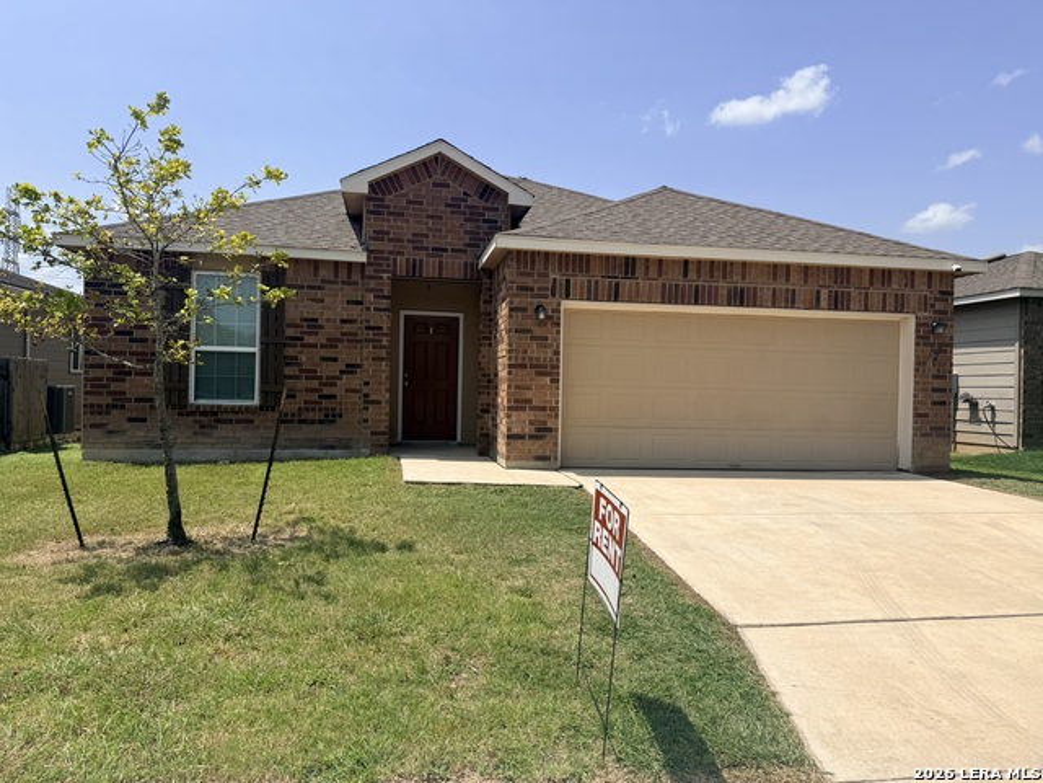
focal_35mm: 24
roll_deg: -0.8
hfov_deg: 71.6
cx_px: 522
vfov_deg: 56.8
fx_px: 723
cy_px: 392
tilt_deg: +0.0
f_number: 1.78
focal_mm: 6.76
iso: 80
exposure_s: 1/7353
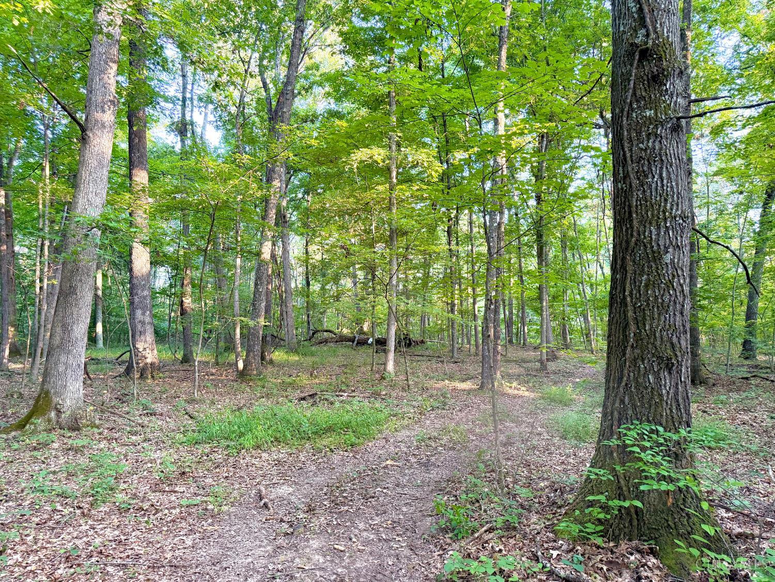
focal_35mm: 24
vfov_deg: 56.8
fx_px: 537
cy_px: 291
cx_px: 388
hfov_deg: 71.6
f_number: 1.78
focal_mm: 6.76
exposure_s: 1/60
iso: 250
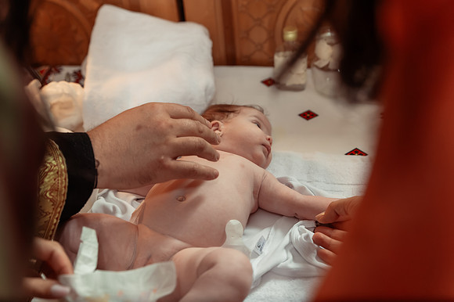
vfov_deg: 29.2
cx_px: 227
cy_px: 151
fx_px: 580
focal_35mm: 46
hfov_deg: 42.8
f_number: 3.5
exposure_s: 1/250
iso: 2000
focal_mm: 46
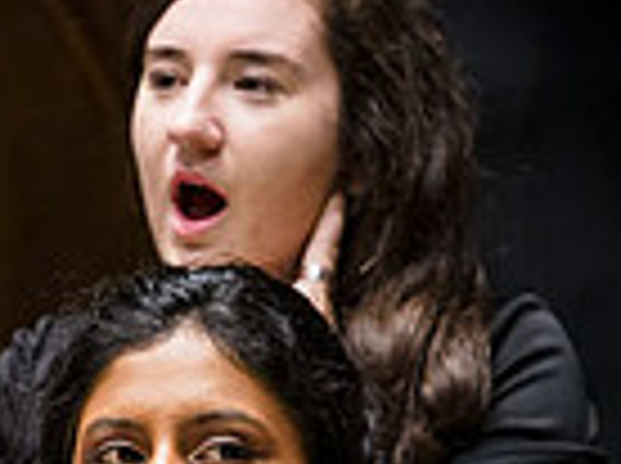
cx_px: -482
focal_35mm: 809
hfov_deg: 2.4
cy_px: 728
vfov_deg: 1.8
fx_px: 14488
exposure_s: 1/320
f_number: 4.5
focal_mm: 200
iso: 1600
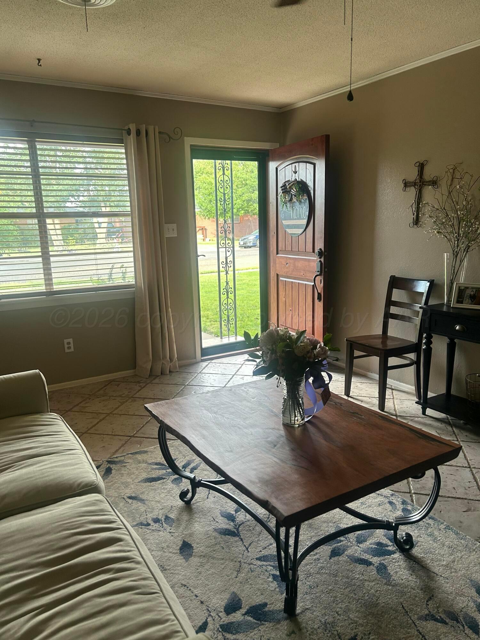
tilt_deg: -12.5
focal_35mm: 26
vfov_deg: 67.3
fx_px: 481
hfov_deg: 53.1
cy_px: 320
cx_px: 240
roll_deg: +1.4
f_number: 1.5
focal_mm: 5.7
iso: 125
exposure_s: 1/121
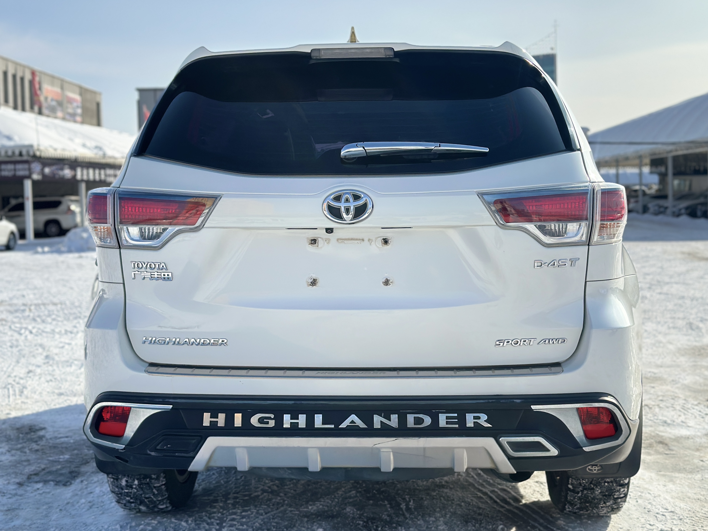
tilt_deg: -3.0
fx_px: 982
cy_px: 266
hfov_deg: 39.7
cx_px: 354
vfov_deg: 30.3
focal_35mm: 48
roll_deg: +0.6
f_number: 1.78
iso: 100
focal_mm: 6.86
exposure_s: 1/10870
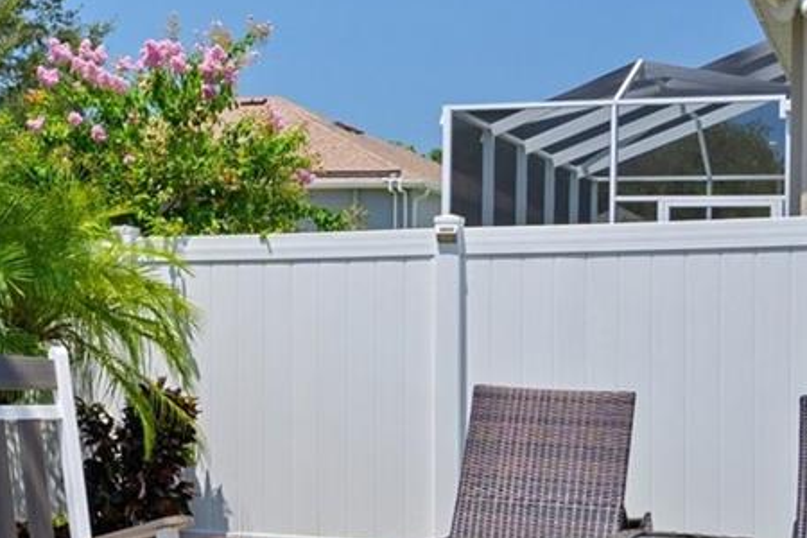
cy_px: 362
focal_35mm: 64
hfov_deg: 28.4
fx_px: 1435
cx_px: -91
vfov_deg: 21.2
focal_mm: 18
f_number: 8
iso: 320
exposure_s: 1/200
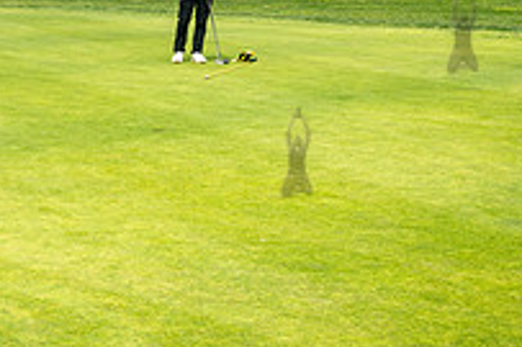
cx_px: -36
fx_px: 1449
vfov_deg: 13.5
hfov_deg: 19.6
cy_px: 27
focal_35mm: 100
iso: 200
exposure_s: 1/400
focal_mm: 35
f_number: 7.1
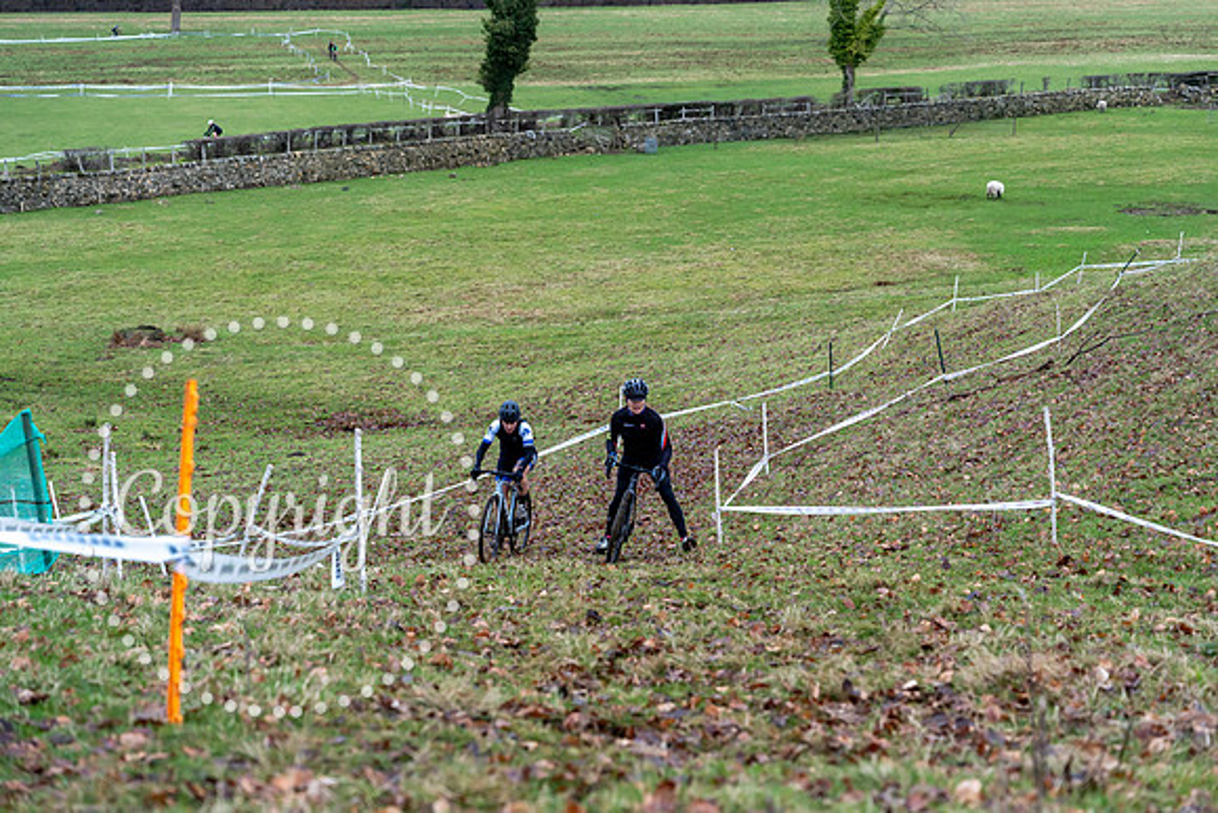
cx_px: 609
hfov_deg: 29.6
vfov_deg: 20.0
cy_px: 406
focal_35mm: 68
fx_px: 2301
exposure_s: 1/1000
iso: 1000
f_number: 3.5
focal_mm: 68
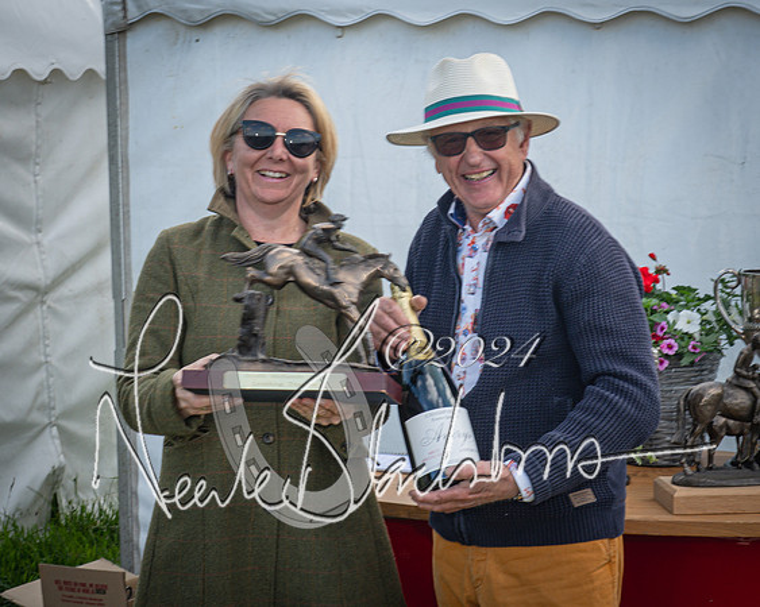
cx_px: 456
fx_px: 1823
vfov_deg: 18.9
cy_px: 304
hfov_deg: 23.5
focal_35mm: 81
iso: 200
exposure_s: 1/60
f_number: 9
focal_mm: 48
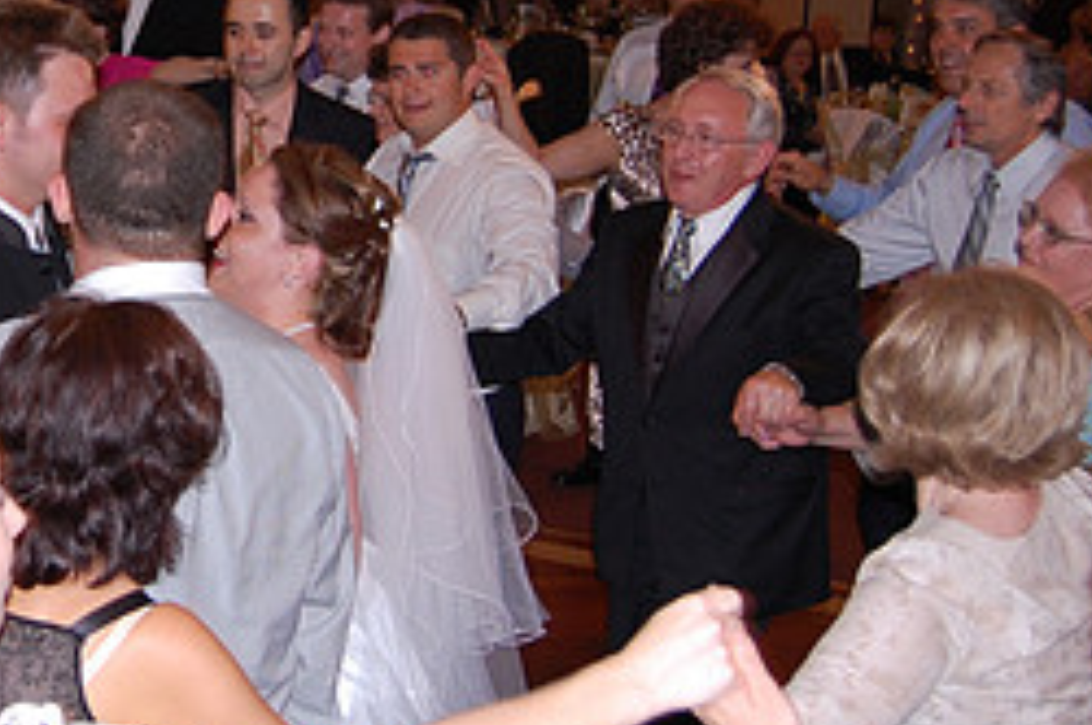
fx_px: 2428
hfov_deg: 24.3
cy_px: 166
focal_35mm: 80
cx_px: 13
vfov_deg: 16.9
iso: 400
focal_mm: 23
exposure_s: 1/60
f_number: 3.8
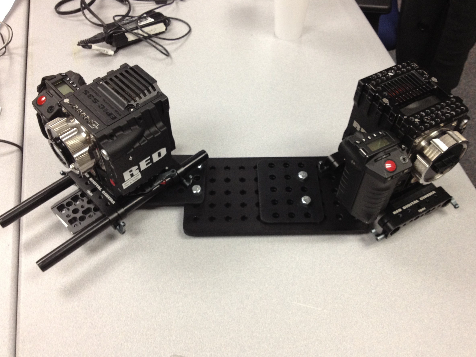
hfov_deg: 50.1
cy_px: 177
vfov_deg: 38.7
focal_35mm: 37
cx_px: 245
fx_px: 509
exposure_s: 1/20
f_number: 2.4
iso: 160
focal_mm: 4.28
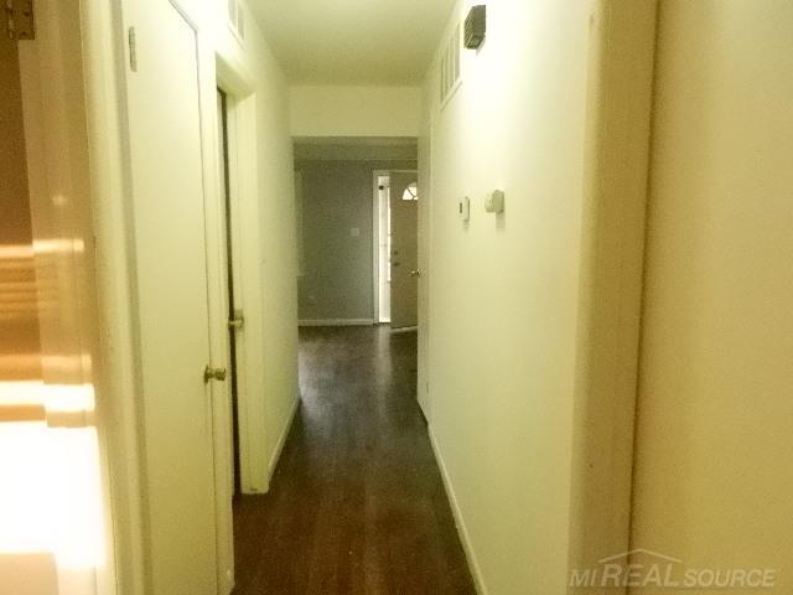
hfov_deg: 69.4
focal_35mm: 25
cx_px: 396
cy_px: 298
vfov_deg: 54.9
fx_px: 573
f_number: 3.5
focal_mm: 4.5
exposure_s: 1/160
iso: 3200
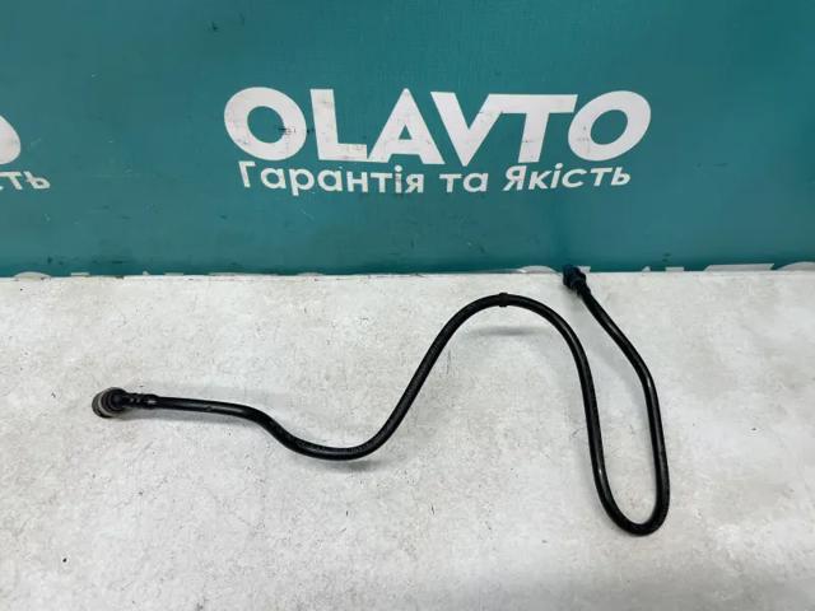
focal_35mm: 26
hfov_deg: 67.3
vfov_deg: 53.1
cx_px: 408
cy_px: 306
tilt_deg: -51.4
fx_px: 612
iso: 80
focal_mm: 4.2
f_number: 1.6
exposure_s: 1/100
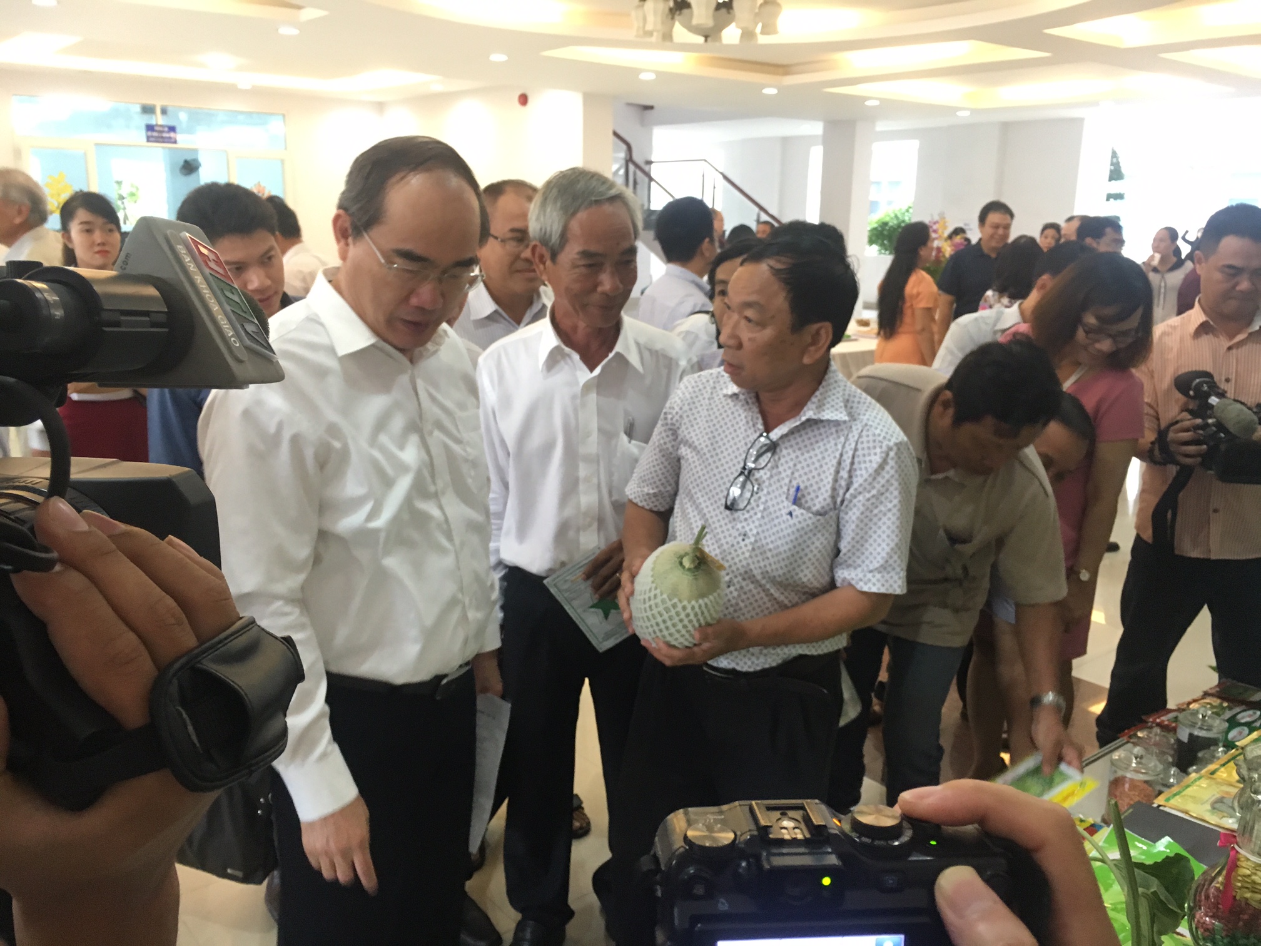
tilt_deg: -13.0
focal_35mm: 29
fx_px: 1056
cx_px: 630
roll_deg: -1.2
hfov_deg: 61.7
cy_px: 473
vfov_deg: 48.2
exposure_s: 1/33
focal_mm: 4.15
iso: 160
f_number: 2.2
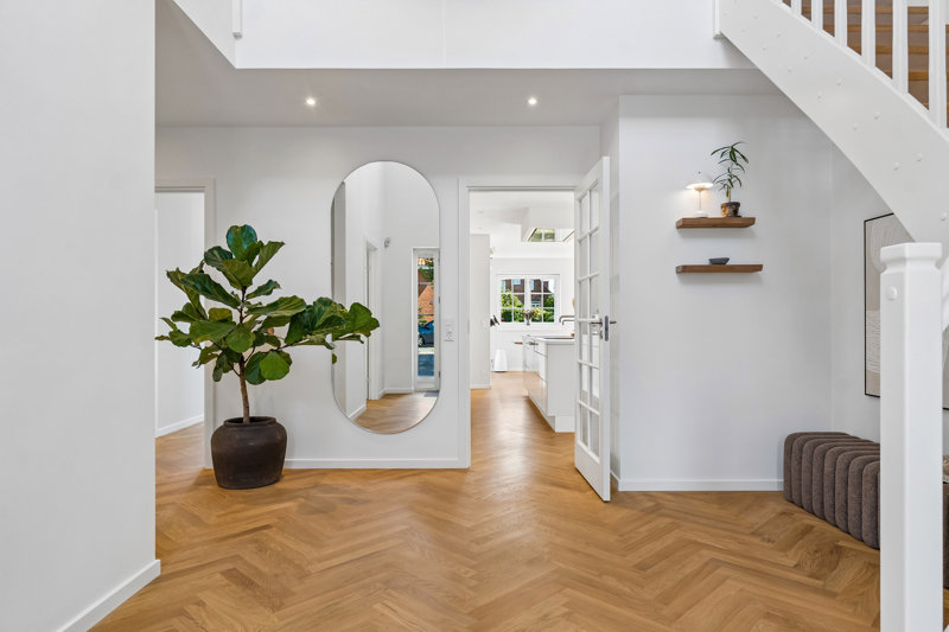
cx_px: 474
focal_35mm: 22
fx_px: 593
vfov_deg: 56.1
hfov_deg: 77.3
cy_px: 316
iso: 200
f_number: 8
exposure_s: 1/20
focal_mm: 15
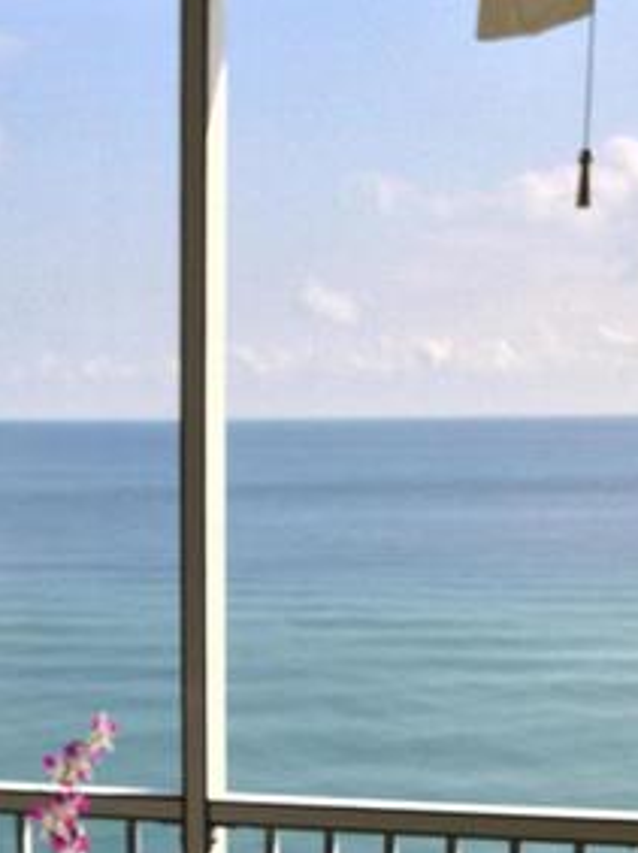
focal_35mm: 90
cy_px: 868
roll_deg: +0.6
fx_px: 2215
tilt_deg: -11.5
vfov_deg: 21.0
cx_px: 139
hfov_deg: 16.3
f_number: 2.4
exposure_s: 1/1085
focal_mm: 4.12
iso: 50
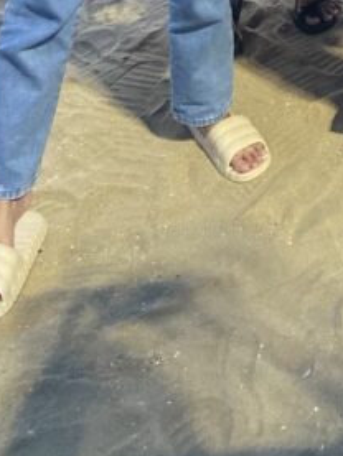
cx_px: 427
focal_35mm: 96
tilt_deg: -11.3
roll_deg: +3.4
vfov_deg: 17.4
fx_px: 1267
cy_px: -318
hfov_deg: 14.8
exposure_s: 1/60
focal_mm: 4.25
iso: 250
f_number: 1.8
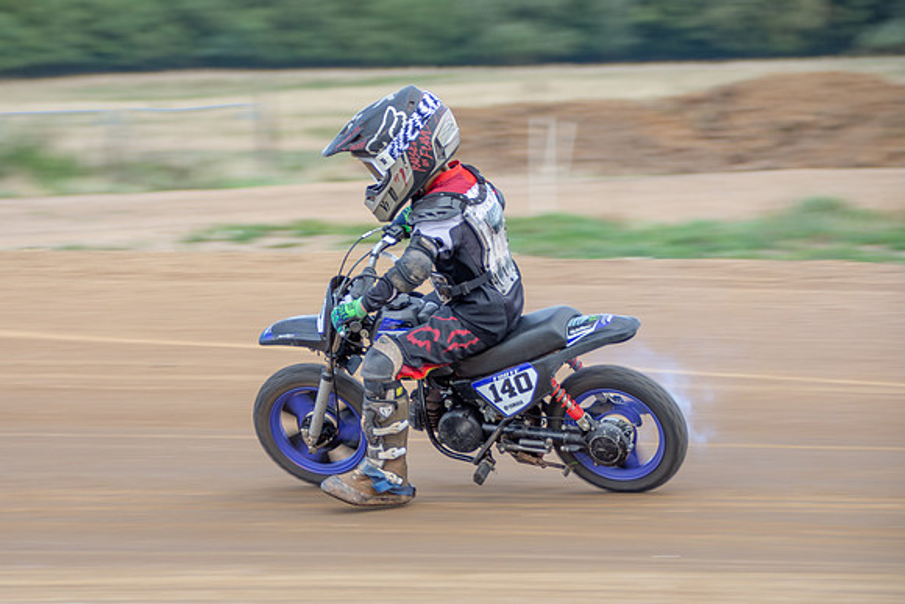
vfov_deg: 6.6
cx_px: 383
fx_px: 5225
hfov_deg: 9.9
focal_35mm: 208
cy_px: 330
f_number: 6.3
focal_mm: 120
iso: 100
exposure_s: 1/160
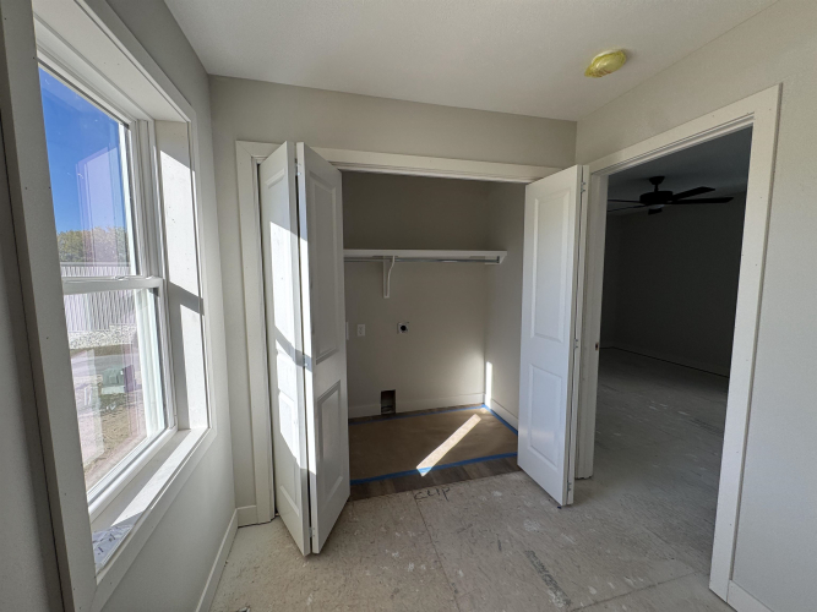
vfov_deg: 85.7
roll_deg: -0.7
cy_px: 306
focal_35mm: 14
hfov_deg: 102.1
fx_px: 330
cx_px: 408
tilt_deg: -4.7
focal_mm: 2.22
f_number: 2.2
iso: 40
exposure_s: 1/250
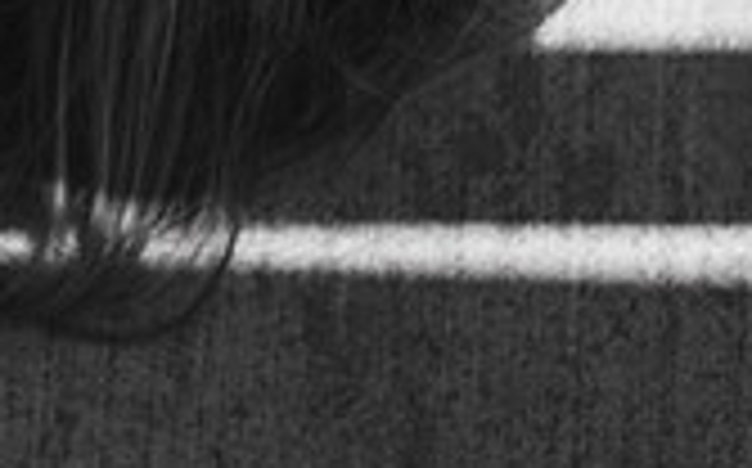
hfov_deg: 11.0
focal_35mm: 186
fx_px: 3808
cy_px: -333
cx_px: -221
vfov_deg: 6.9
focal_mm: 50
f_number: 3.5
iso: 160
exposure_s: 1/2500
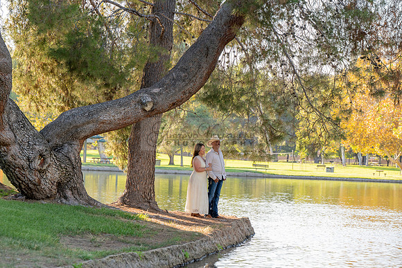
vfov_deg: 10.2
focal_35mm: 135
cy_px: 134
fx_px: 1508
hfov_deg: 15.2
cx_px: 201
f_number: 5.6
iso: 200
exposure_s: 1/200
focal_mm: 135
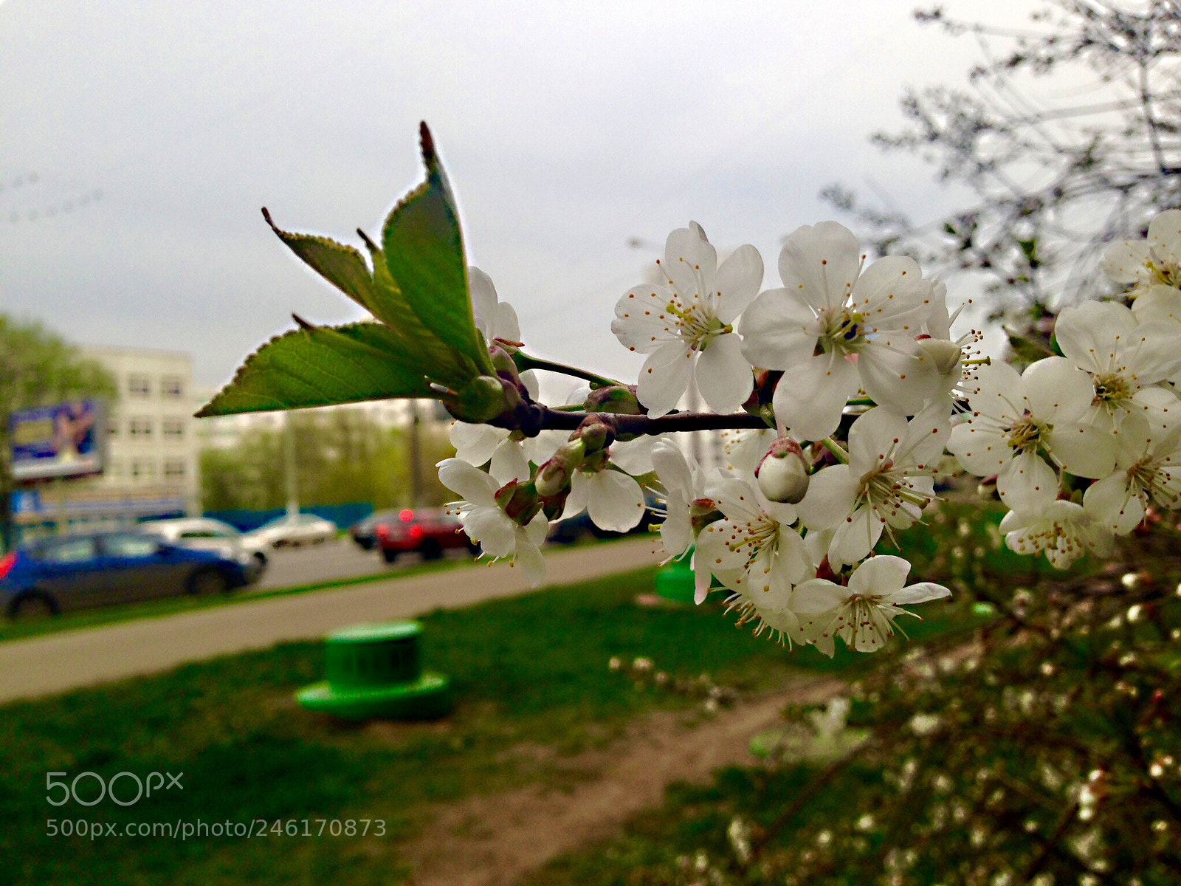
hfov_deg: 55.4
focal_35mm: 33
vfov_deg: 42.9
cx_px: 590
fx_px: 1126
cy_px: 443
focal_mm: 4.12
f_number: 2.4
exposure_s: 1/357
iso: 50
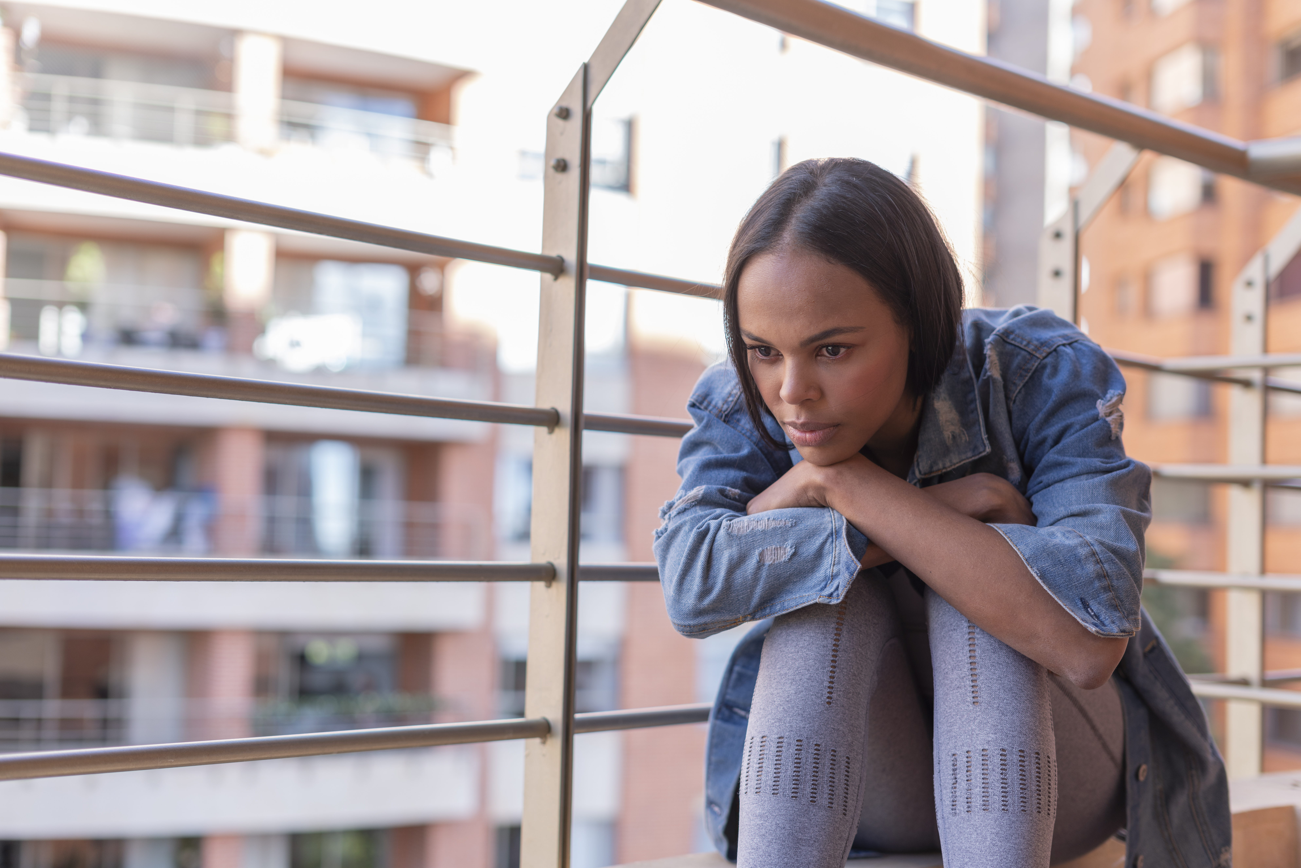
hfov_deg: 39.6
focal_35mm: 50
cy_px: 434
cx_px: 650
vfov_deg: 27.0
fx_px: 1807
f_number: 2.5
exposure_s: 1/160
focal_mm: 50
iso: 100
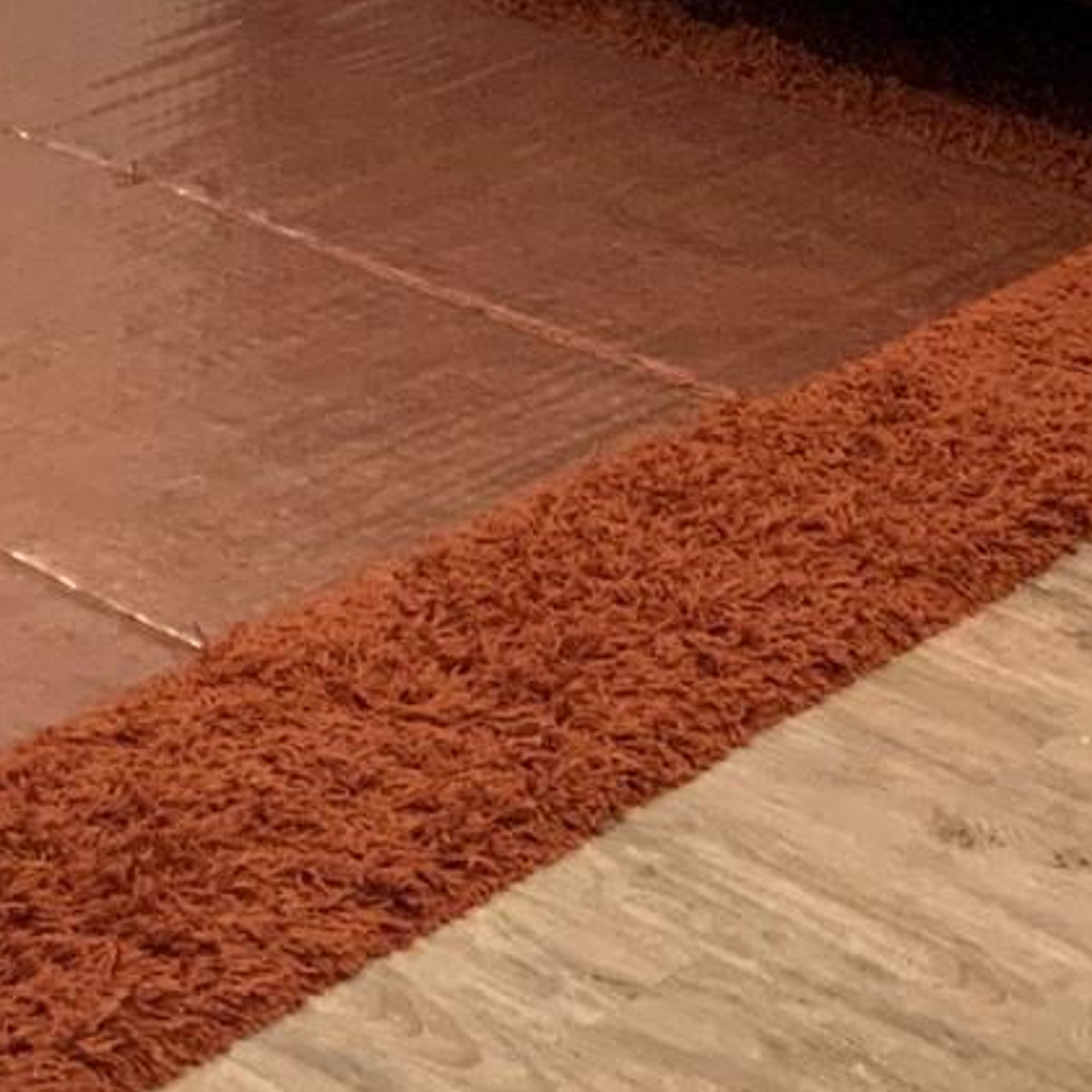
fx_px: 4461
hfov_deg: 13.9
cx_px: 408
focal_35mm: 125
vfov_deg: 13.1
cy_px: -627
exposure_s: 1/60
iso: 200
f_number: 1.8
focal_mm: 3
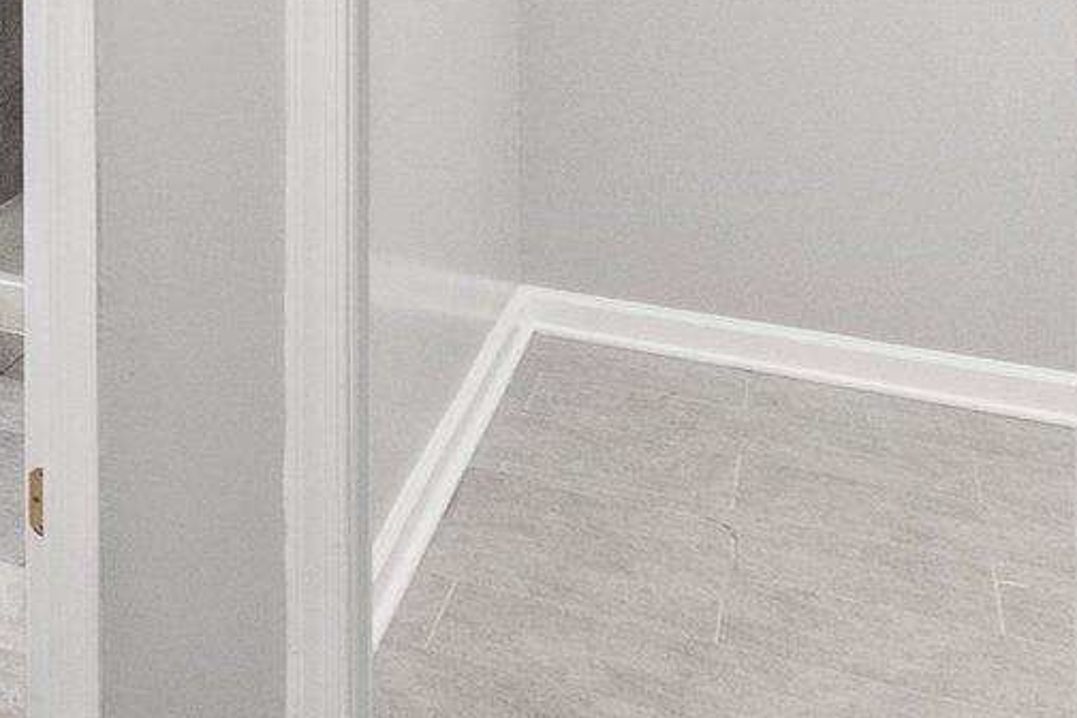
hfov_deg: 19.2
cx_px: -1079
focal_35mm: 61
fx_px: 1825
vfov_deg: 19.9
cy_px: -281
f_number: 8
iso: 800
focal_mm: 10
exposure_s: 1.3
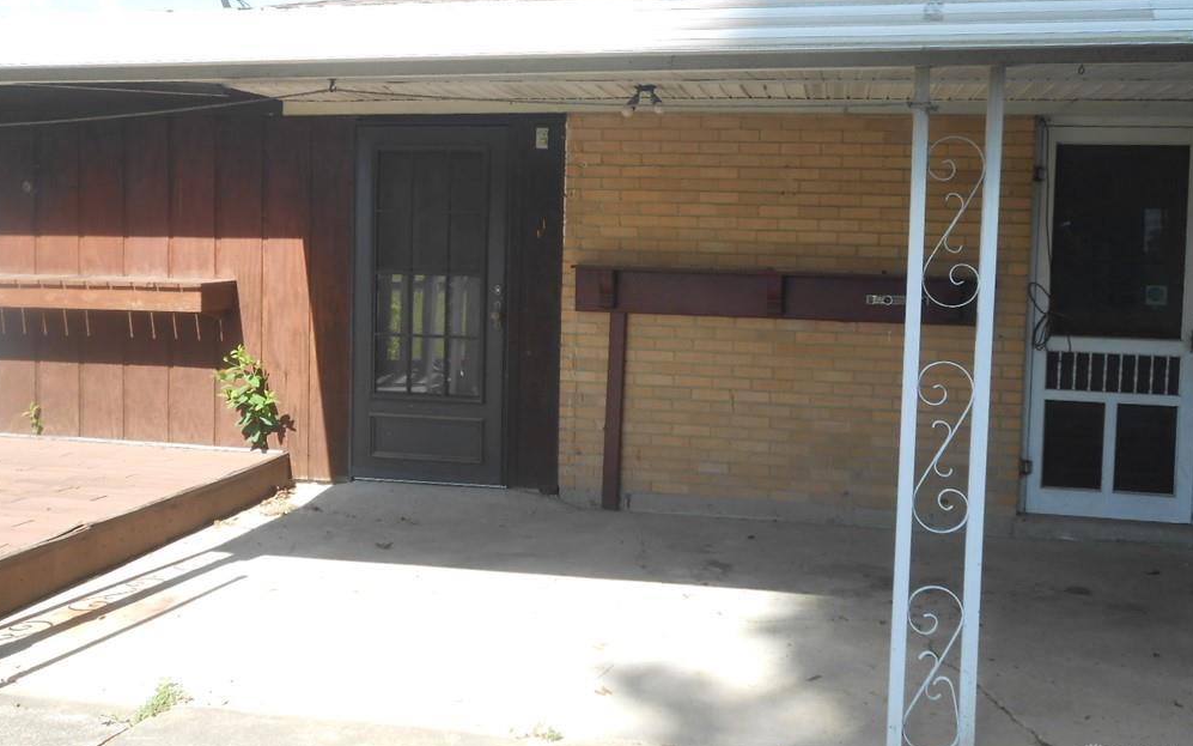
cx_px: 585
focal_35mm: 37
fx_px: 1203
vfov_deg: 34.4
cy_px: 313
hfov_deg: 52.7
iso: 100
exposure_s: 1/250
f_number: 3.9
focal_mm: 6
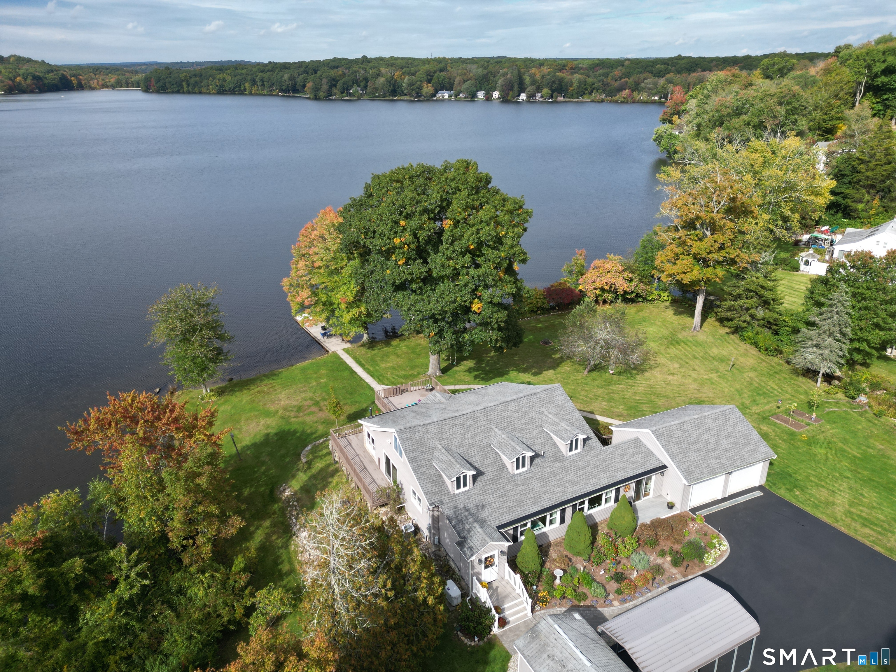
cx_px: 448
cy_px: 336
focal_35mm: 24
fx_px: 621
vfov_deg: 56.8
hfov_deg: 71.6
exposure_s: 1/2000
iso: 110
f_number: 1.7
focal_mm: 6.72
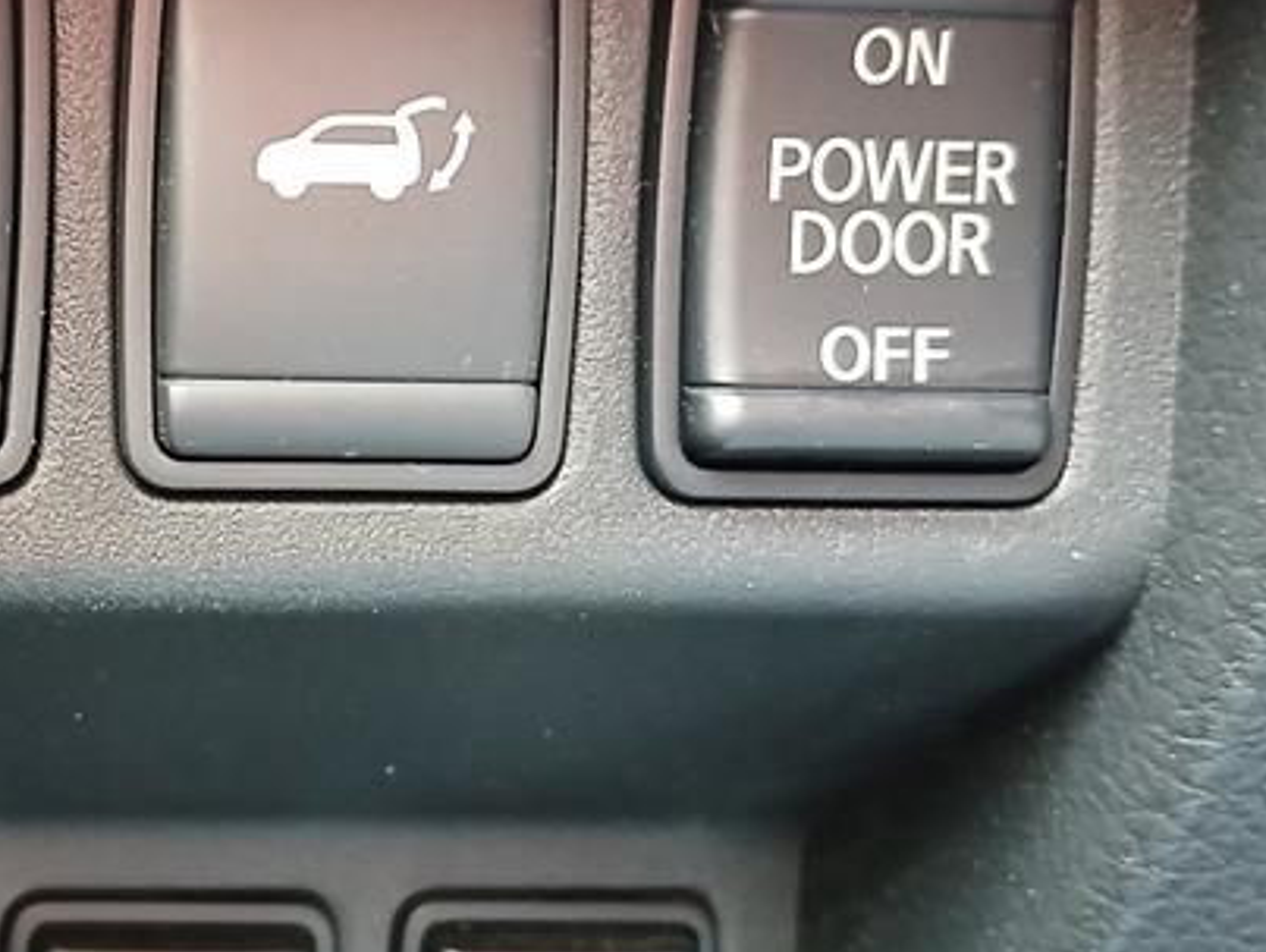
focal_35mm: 66
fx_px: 2416
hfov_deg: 28.0
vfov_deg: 22.3
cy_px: 437
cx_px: 69
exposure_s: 1/20
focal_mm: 3.98
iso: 640
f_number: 1.8
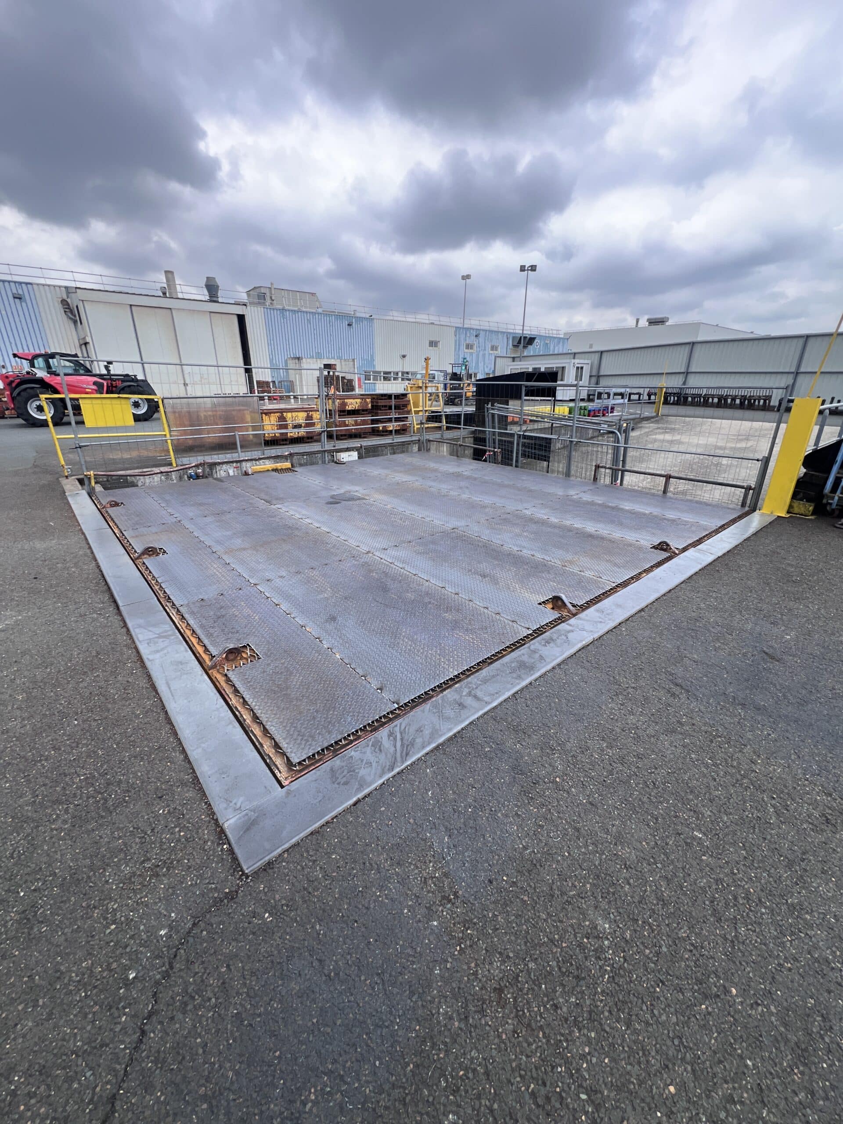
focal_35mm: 13
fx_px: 422
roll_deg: +2.3
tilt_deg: -21.8
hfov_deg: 89.9
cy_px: 562
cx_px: 422
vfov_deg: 106.2
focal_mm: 1.57
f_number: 1.8
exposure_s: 1/630
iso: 32
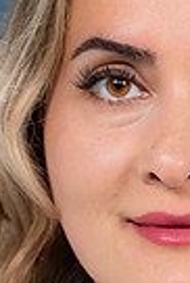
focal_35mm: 596
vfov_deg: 3.5
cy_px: 264
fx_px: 4706
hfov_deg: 2.3
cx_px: 211
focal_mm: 180
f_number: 5.6
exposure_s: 1/200
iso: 320
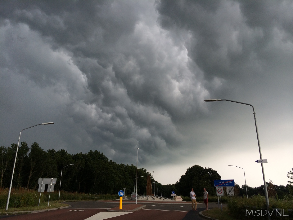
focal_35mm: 30
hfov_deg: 60.0
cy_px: 110
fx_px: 254
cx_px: 146
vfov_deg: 46.8
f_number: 2.2
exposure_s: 1/631
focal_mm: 4.12
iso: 32
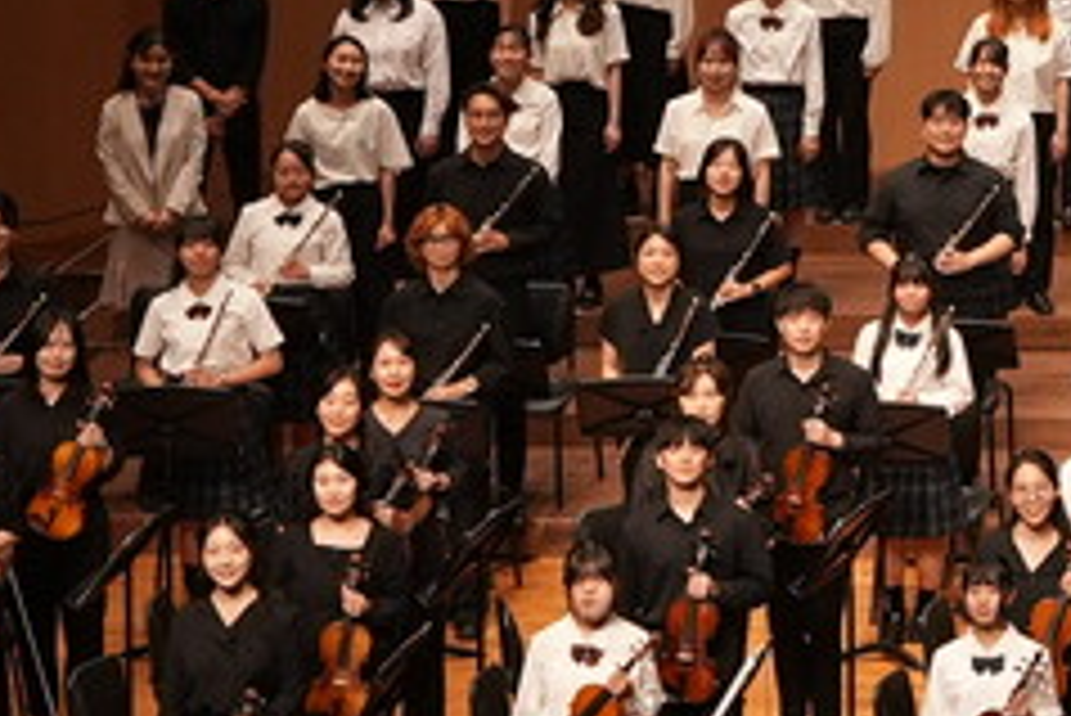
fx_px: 6727
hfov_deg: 8.6
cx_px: 2164
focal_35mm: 226
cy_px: -516
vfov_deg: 6.0
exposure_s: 1/125
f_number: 5
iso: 1250
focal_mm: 42
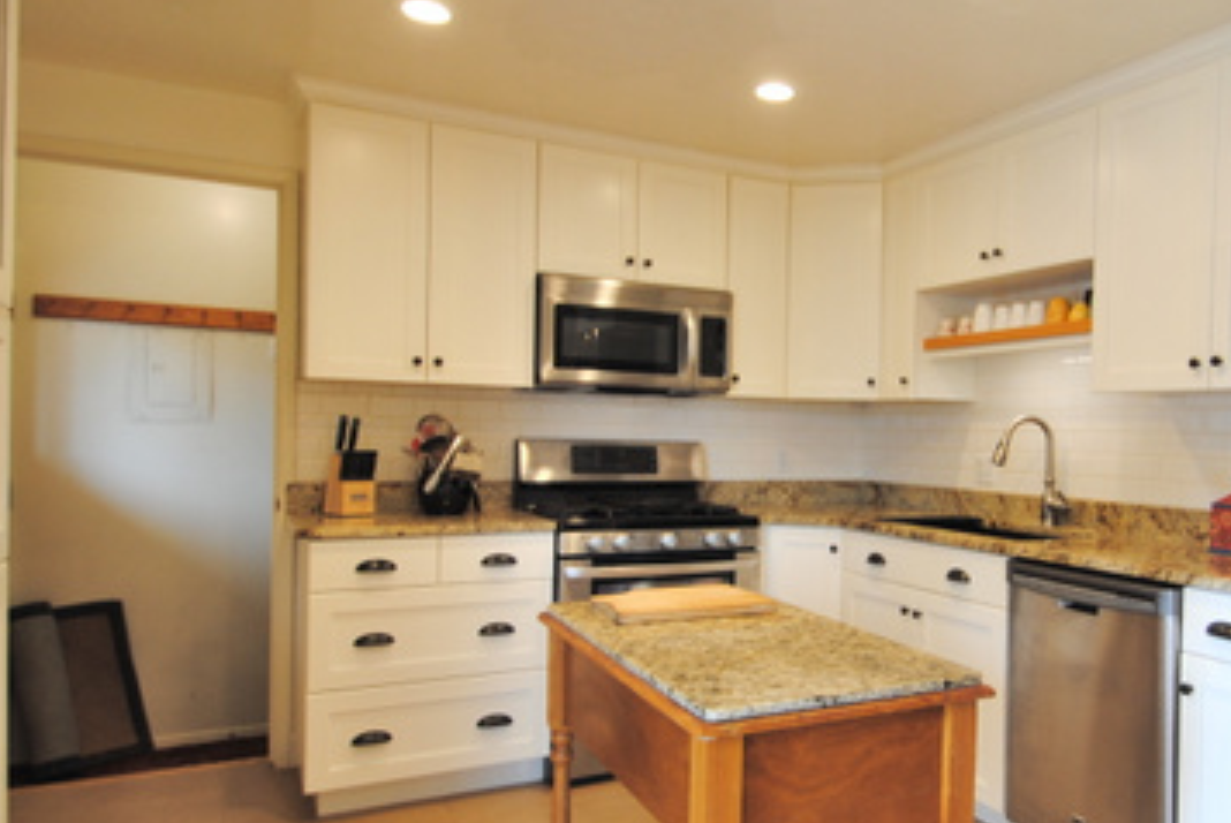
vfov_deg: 47.9
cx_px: 826
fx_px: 924
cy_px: 460
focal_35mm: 27
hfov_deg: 65.5
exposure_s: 1/40
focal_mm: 10
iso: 200
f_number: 3.5
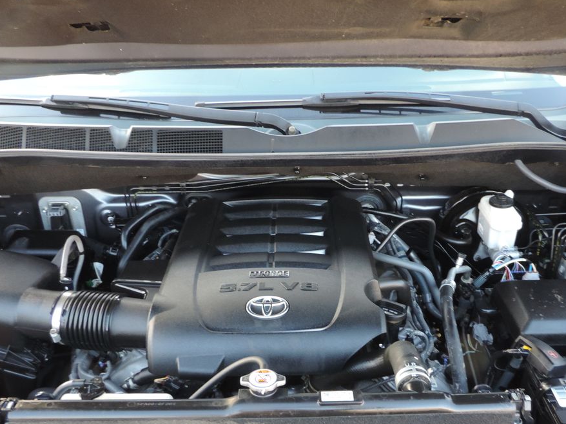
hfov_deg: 52.6
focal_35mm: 35
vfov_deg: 40.4
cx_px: 305
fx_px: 572
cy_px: 265
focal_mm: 4.3
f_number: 3
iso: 250
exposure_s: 1/30
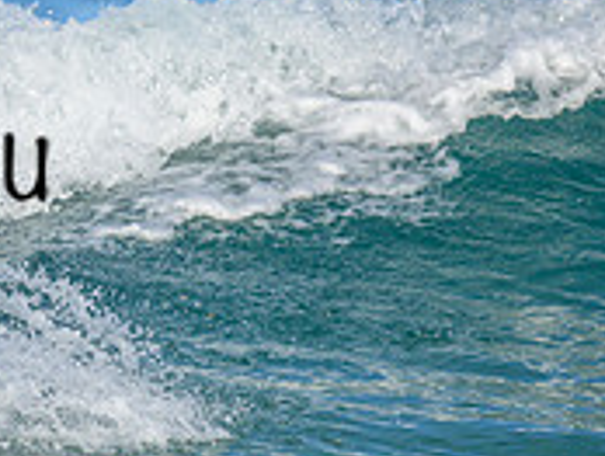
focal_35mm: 2706
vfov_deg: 0.6
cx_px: -262
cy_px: 82
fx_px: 47359
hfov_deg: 0.7
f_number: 6.3
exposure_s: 1/2000
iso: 320
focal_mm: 800
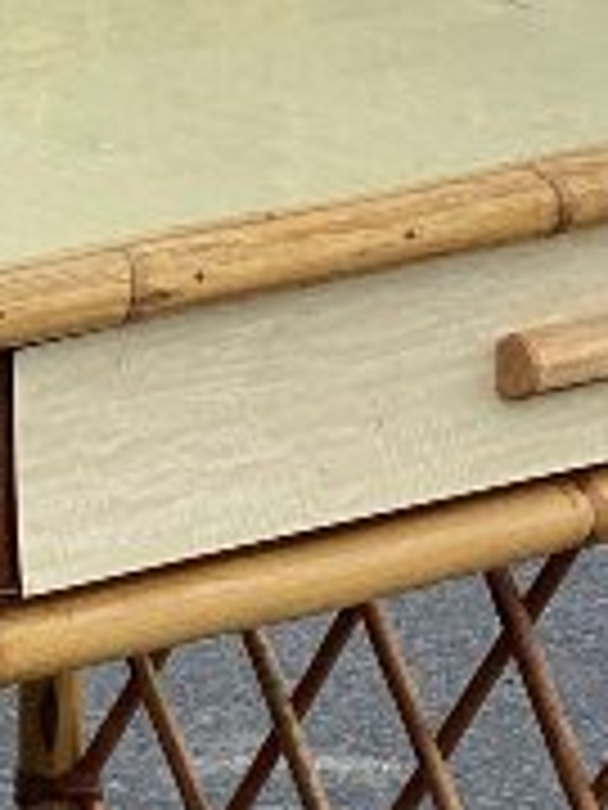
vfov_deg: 5.7
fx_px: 8126
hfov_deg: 4.3
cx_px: -383
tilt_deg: -18.2
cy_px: 1220
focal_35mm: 347
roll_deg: -0.4
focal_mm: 6
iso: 20
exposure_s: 1/475
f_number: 2
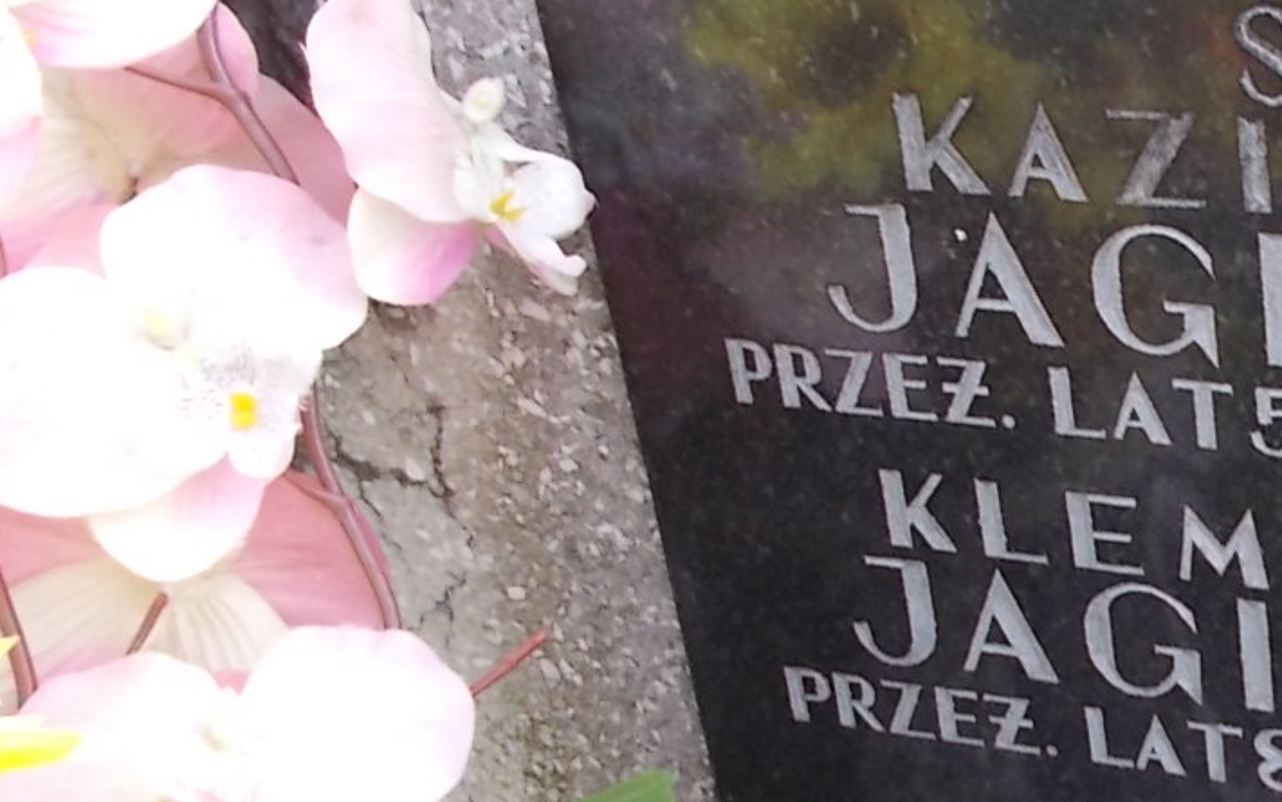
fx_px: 2167
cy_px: 526
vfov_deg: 20.9
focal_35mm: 62
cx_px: 1376
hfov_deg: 29.9
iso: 80
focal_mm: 4.6
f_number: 3.2
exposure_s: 1/80
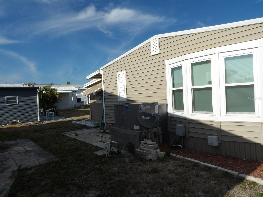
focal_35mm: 24
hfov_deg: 71.6
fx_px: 182
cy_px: 98
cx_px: 132
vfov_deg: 56.8
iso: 100
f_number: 7.4
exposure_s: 1/408
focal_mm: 4.3
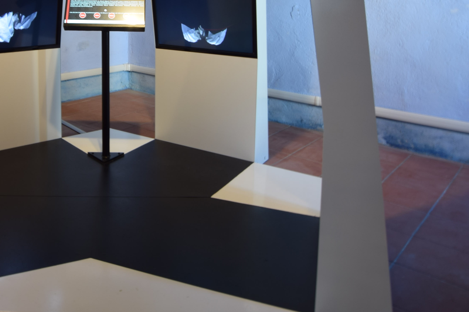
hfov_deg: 53.3
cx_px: 119
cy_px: 35
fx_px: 443
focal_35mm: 34
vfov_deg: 36.6
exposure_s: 1.3
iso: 100
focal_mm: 10
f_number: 6.3
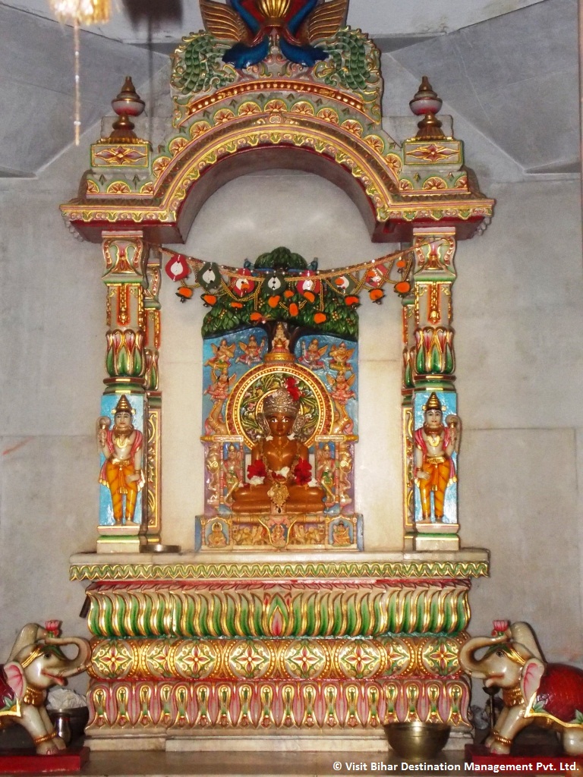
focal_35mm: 59
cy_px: 388
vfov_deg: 32.7
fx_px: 1325
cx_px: 292
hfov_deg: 24.8
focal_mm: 10.5
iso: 800
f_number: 4
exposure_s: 1/30
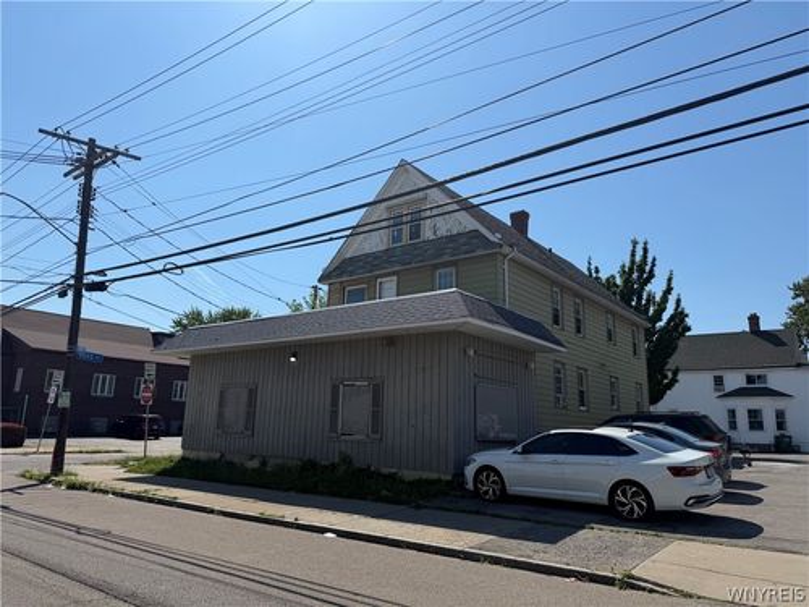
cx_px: 404
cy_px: 304
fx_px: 561
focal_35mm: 24
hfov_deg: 71.6
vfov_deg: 56.8
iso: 80
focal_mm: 6.76
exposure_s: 1/7353
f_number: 1.78
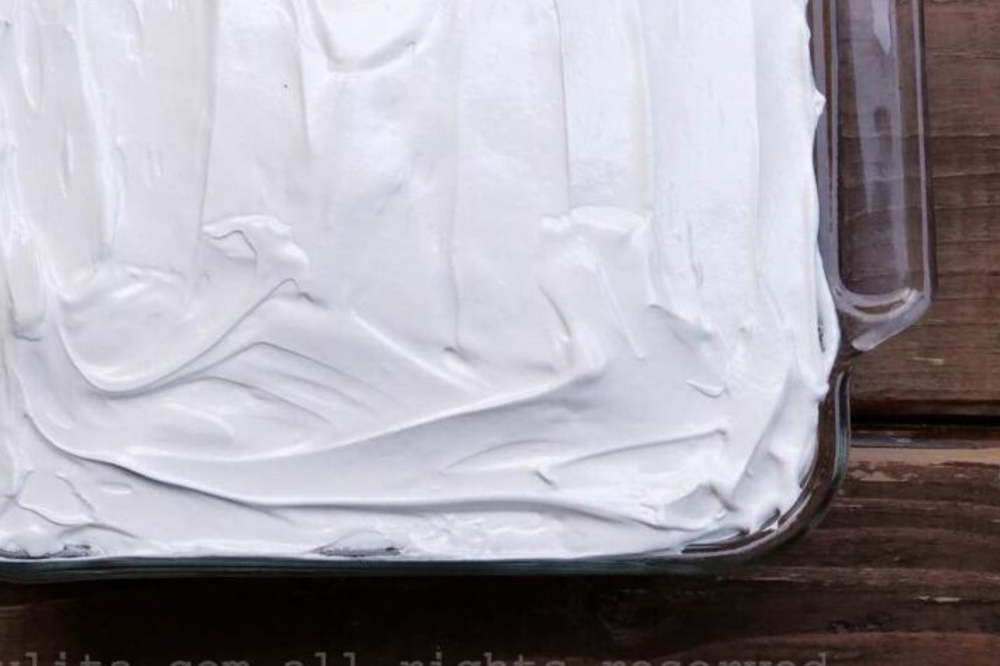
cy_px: 153
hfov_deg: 36.6
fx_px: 1500
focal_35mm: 54
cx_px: 359
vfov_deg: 24.7
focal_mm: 18
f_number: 11
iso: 1000
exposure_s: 1/60
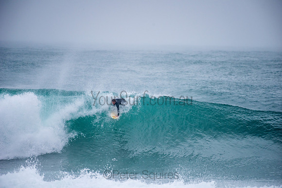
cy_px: 94
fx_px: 3917
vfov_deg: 2.8
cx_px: 141
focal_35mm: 500
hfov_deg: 4.1
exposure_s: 1/1000
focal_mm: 500
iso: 450
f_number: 5.6
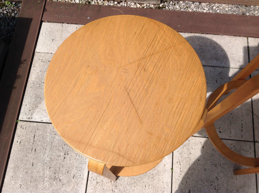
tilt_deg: -73.7
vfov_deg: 40.6
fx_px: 261
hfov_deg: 52.7
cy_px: 96
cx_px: 130
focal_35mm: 35
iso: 50
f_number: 2.4
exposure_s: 1/3367
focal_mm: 4.28
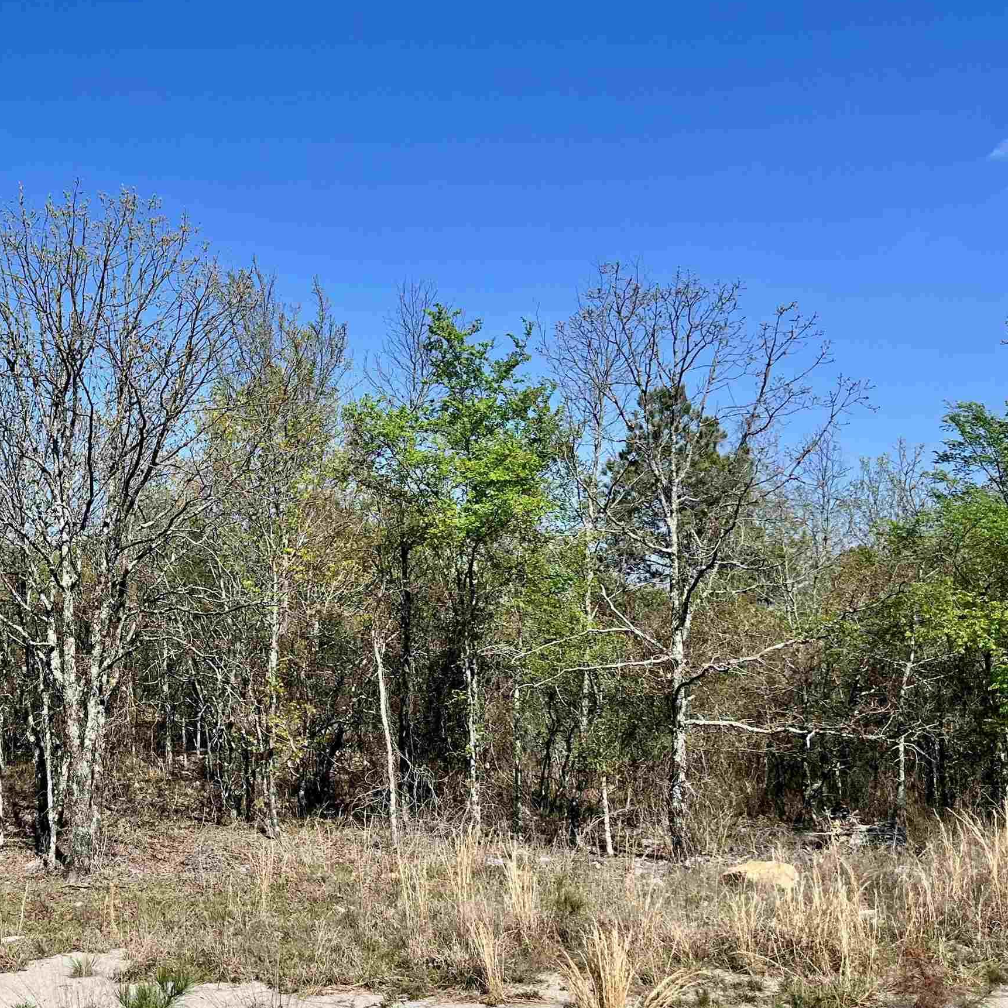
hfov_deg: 38.4
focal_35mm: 41
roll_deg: +0.7
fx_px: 1351
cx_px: 119
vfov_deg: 40.6
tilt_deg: +2.2
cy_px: 630
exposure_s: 1/4149
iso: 50
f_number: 1.6
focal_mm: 5.1
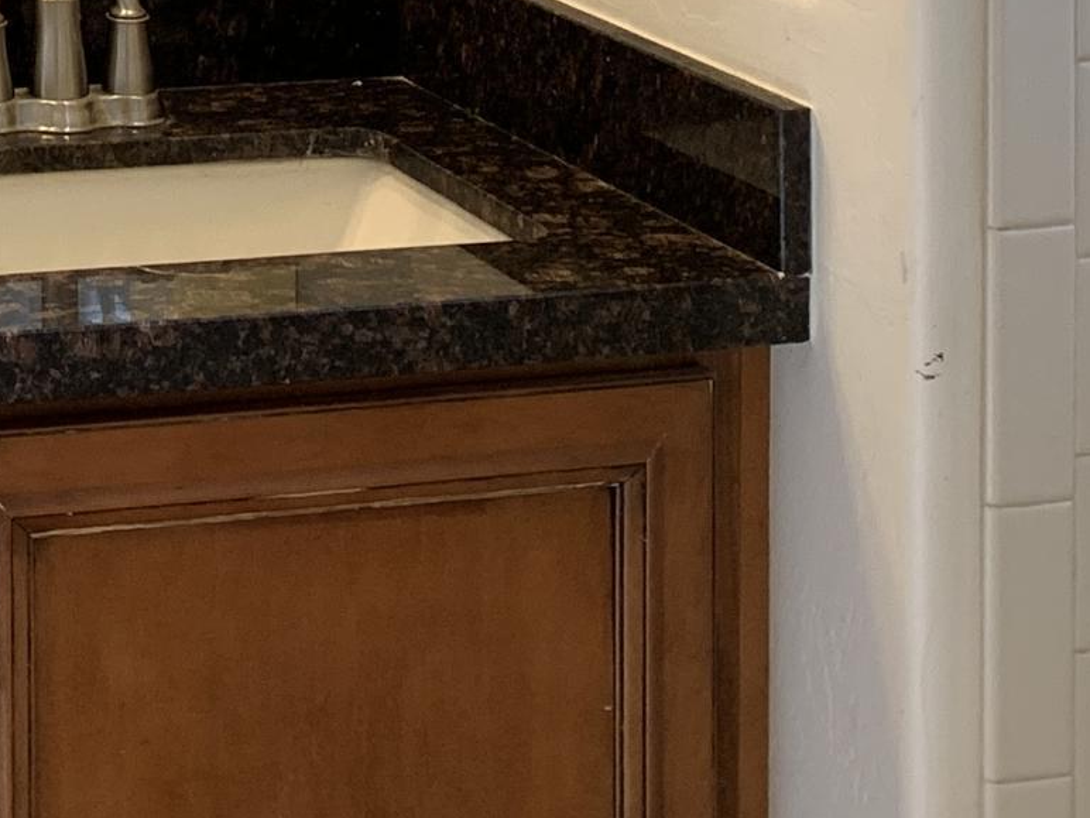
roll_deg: +0.8
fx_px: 3180
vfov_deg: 13.5
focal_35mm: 101
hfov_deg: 18.1
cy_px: -550
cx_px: -354
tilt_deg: -2.6
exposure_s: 1/120
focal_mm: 4.25
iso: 80
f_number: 1.8
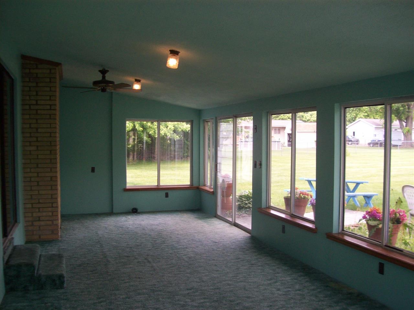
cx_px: 207
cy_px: 155
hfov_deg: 51.4
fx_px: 430
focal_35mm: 36
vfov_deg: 39.6
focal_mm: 6
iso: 87
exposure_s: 1/128
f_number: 2.7
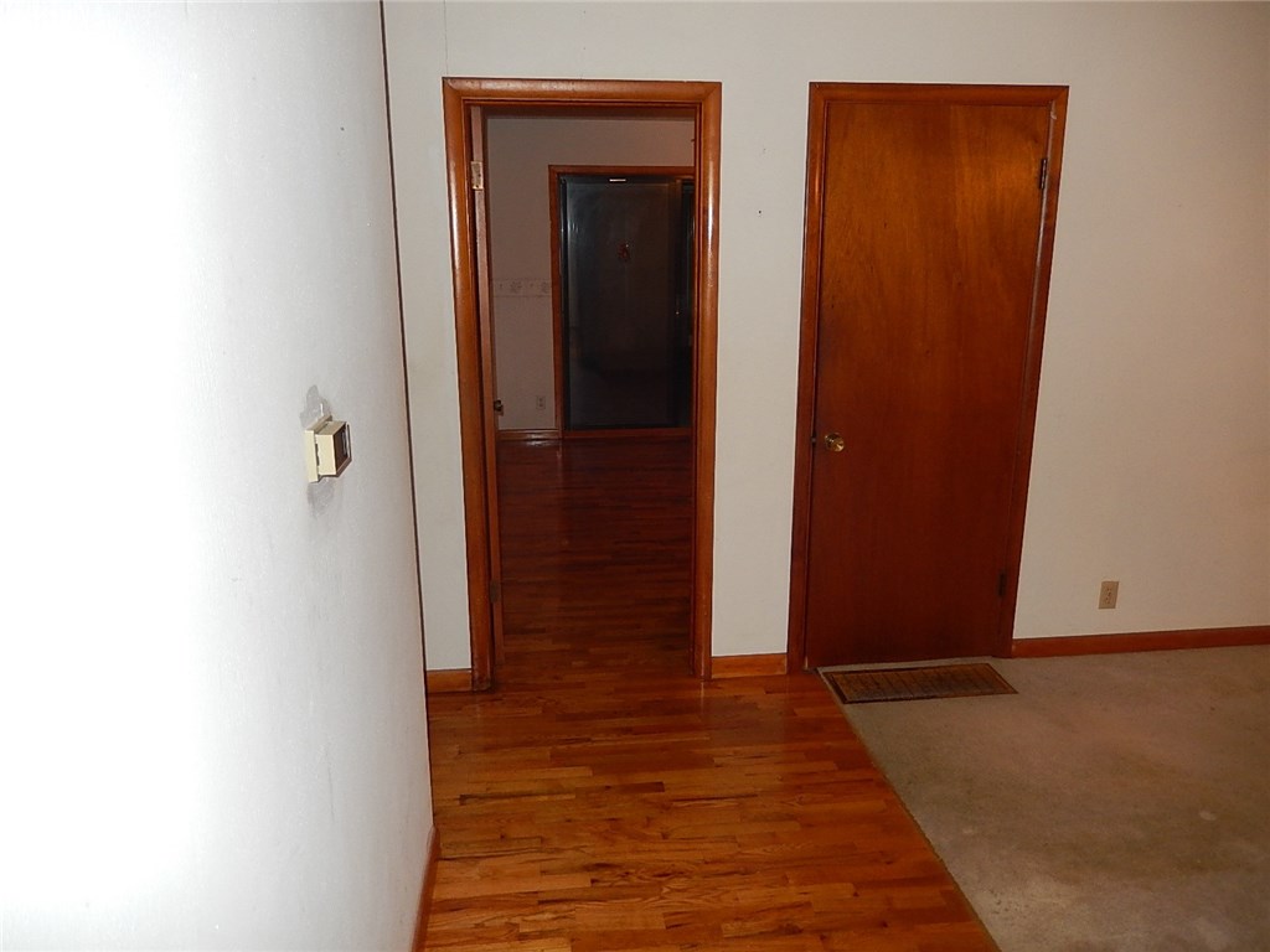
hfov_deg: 69.4
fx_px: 917
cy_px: 476
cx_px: 635
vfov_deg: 54.9
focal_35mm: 25
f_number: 3.4
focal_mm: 4.5
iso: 200
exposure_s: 1/30
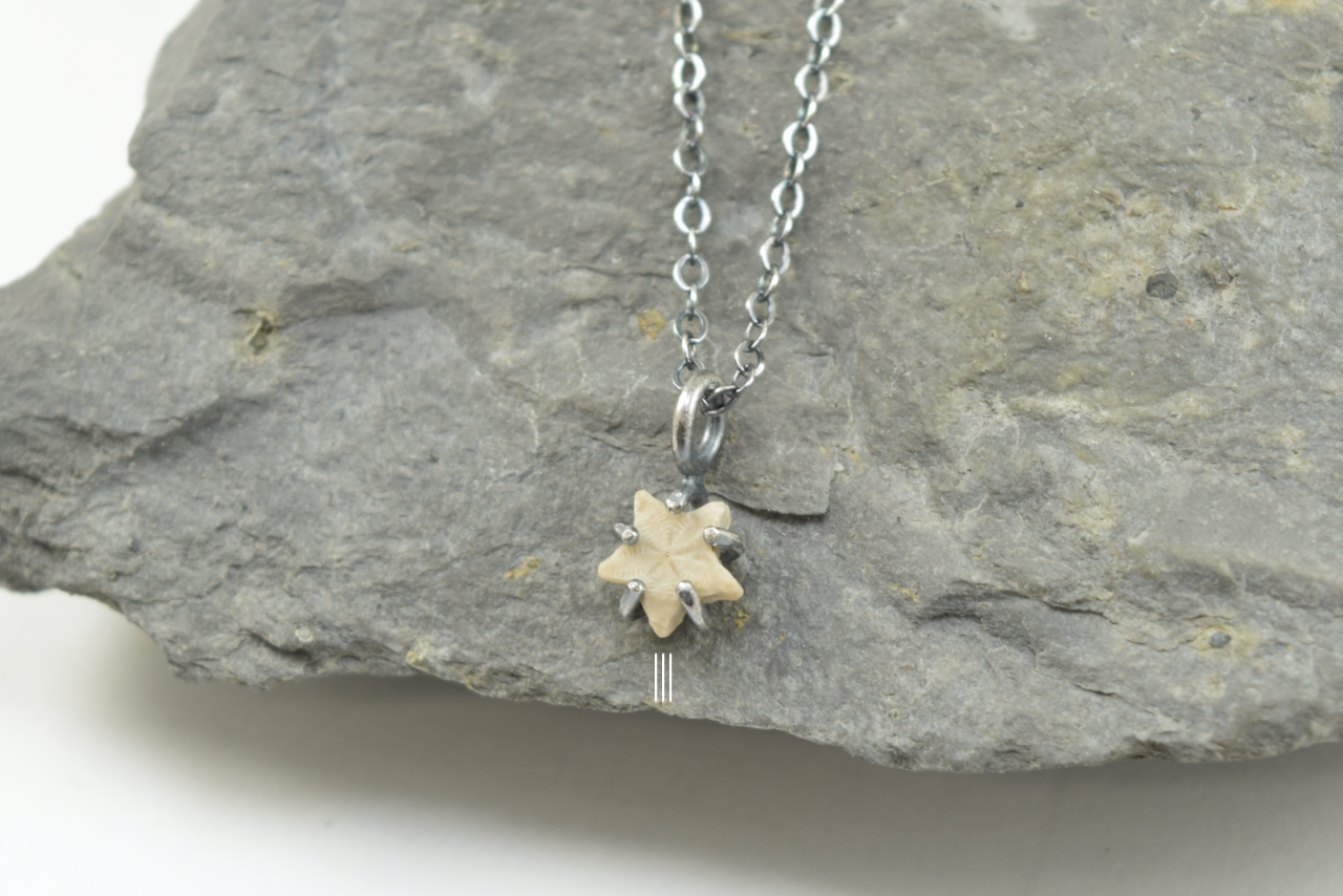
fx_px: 3078
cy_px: 448
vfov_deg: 16.6
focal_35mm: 82
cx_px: 672
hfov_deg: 24.6
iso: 400
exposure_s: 1/125
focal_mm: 55
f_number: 7.1
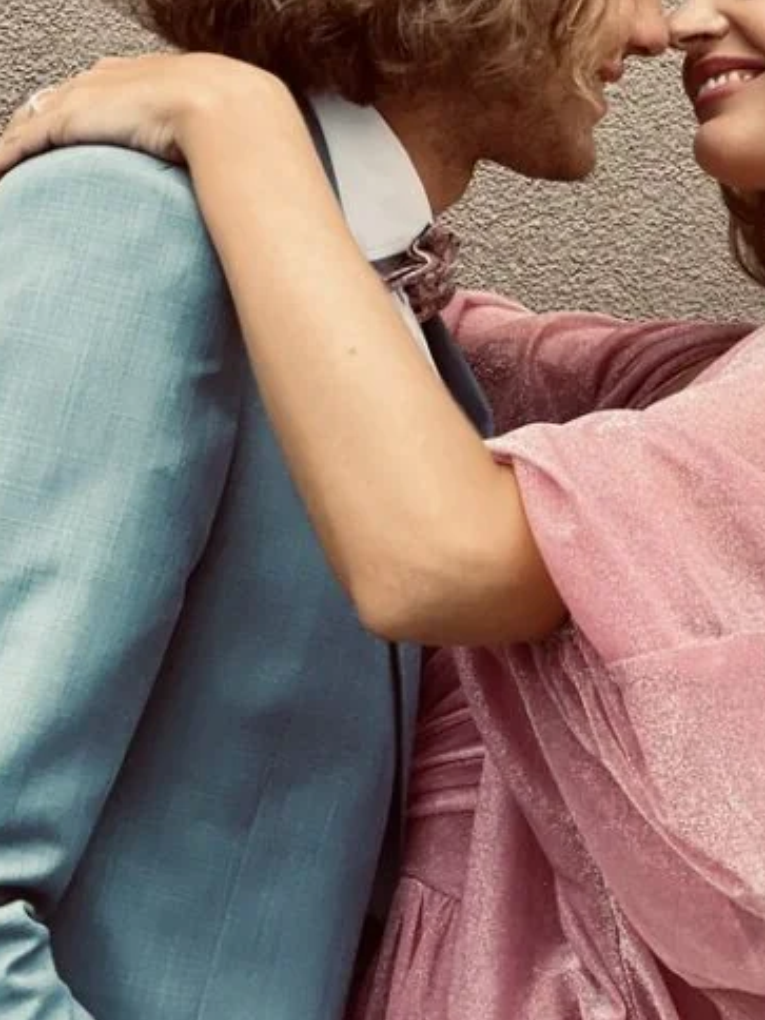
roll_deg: -0.5
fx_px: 3241
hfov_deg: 13.4
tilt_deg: -3.0
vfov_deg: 17.9
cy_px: 548
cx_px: 628
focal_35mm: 110
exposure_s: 1/329
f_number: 2
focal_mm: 6
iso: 32
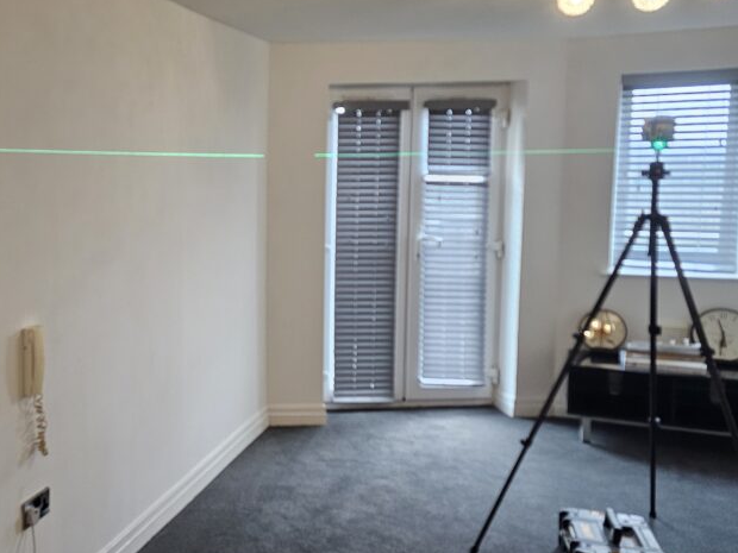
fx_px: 810
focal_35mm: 38
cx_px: 149
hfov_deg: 46.4
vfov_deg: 37.7
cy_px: 260
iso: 400
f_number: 1.7
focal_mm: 6.3
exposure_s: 1/100
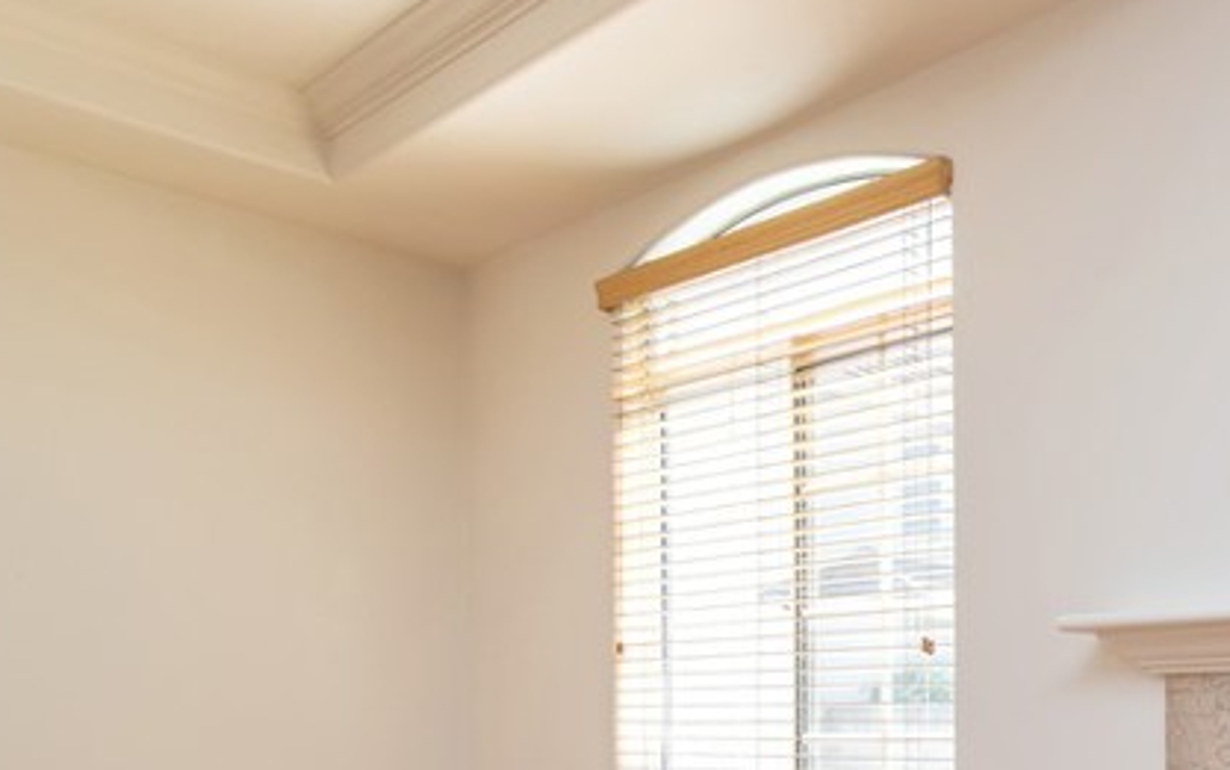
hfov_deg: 39.8
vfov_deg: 33.6
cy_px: 748
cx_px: 1472
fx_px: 1174
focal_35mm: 35
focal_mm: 14
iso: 125
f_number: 5.6
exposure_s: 1/125
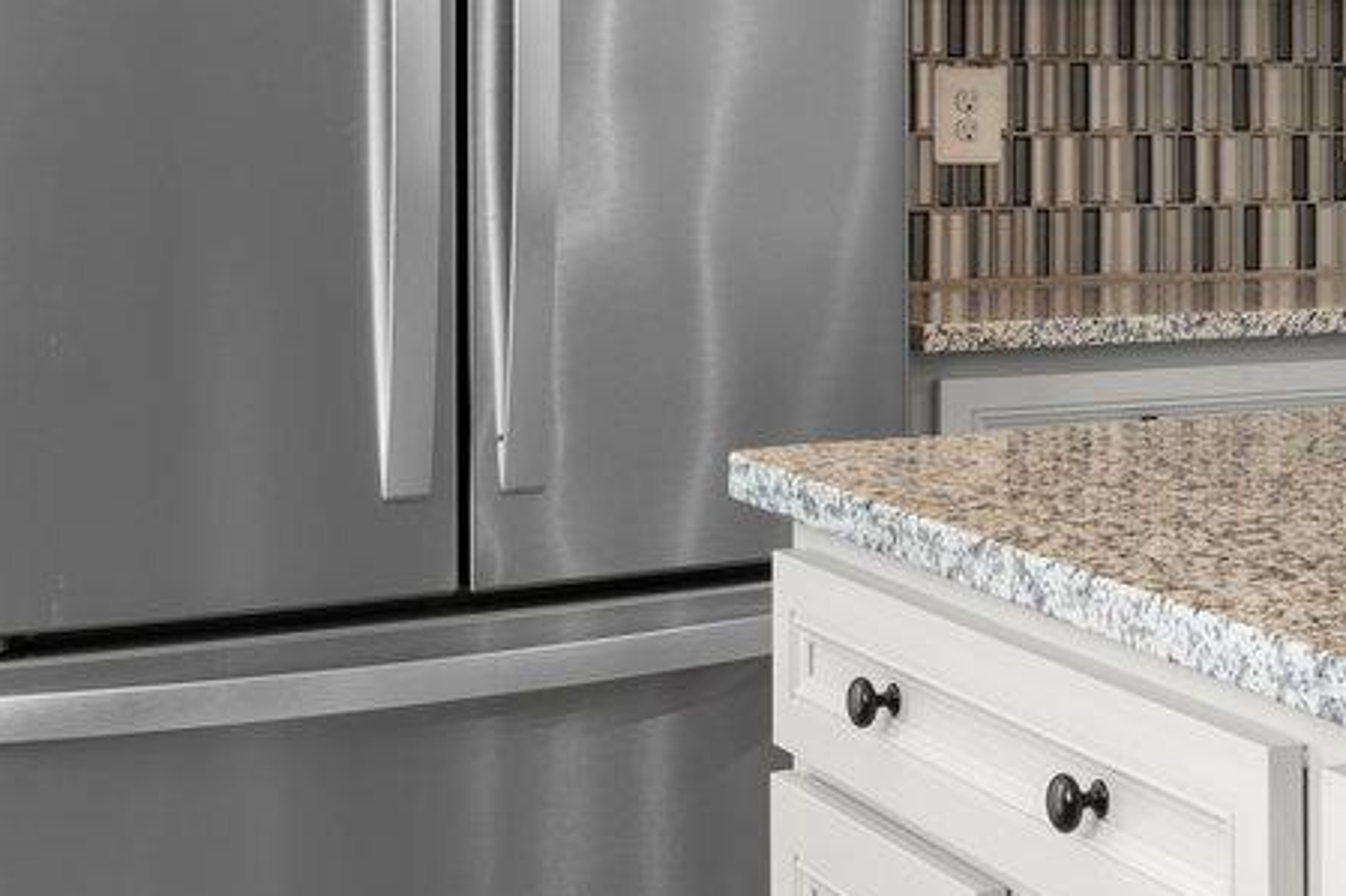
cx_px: 1766
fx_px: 2728
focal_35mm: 73
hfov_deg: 24.2
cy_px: 78
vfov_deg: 18.3
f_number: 8
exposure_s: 1/1.67
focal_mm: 16
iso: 100
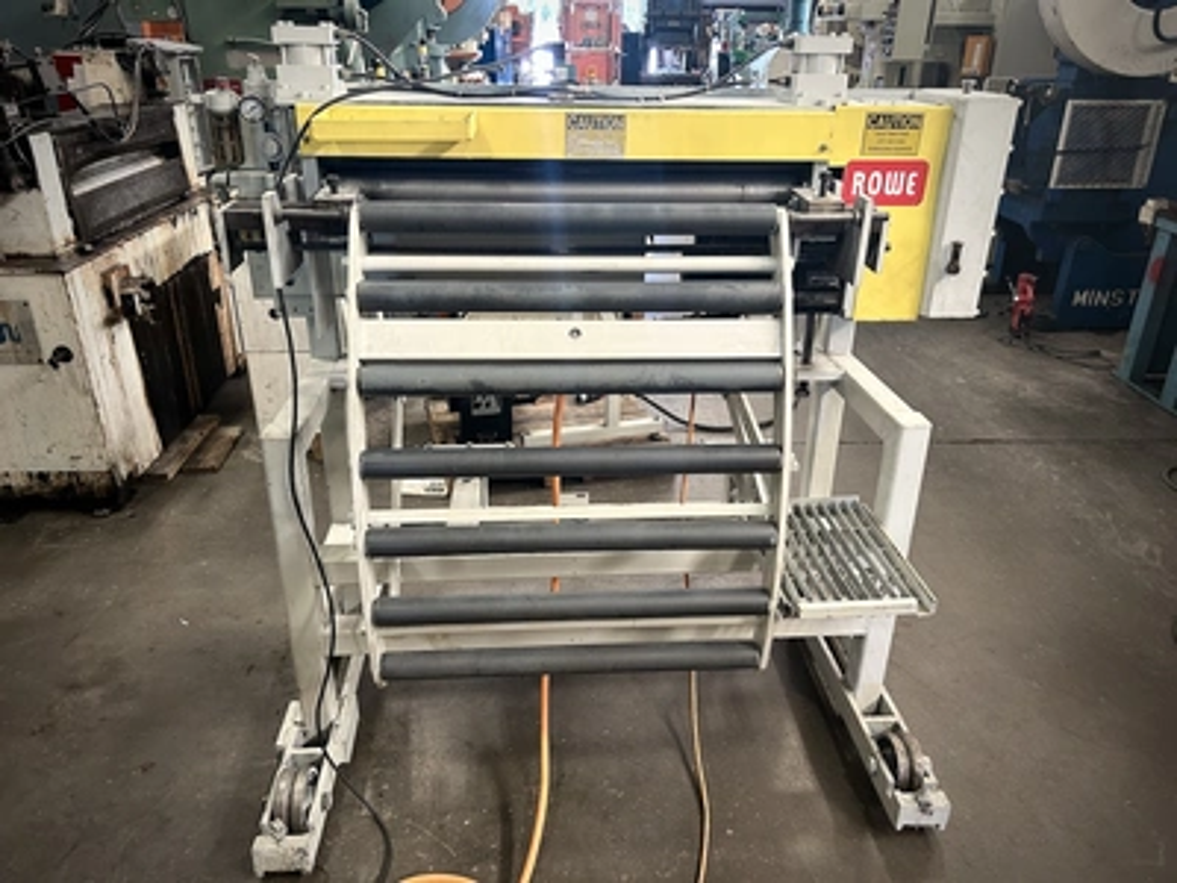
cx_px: 588
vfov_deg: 53.1
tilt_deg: -25.6
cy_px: 442
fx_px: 884
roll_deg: +0.2
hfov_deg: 67.3
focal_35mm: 26
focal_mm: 5.7
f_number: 1.5
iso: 160
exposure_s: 1/60
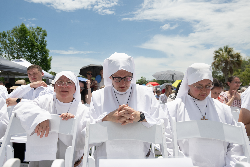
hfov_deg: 69.4
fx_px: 181
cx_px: 125
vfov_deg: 49.6
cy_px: 84
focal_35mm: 26
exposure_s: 1/2000
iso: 400
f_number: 6.3
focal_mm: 26
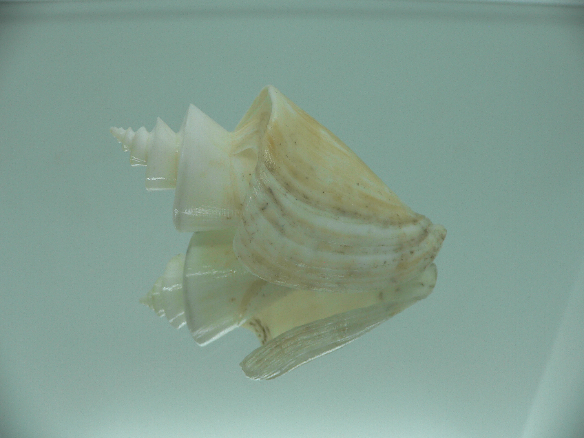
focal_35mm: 35
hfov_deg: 52.6
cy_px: 219
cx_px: 292
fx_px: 590
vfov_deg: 40.7
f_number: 2.8
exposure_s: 1/80
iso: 80
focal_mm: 4.6
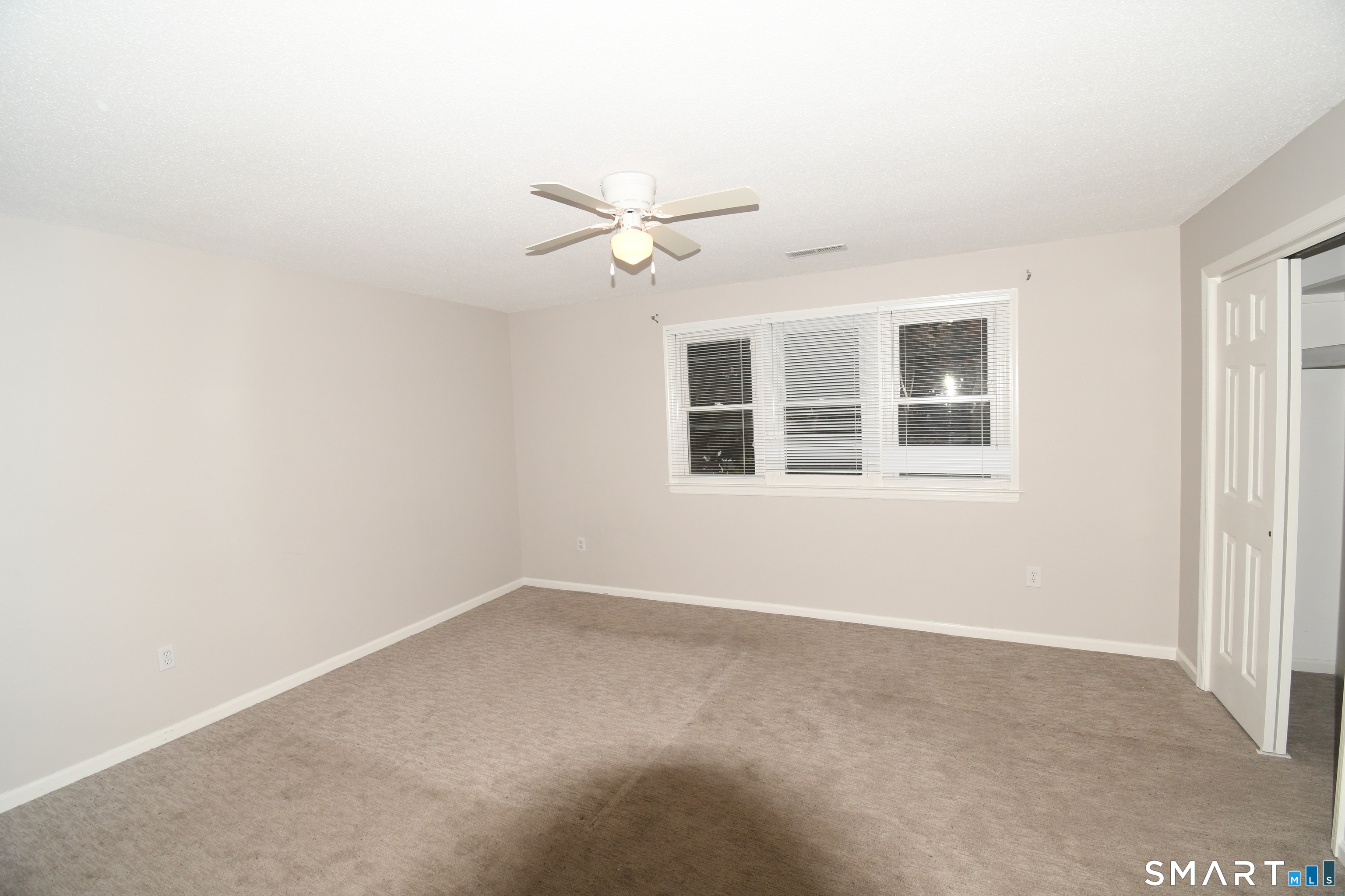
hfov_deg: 100.4
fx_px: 560
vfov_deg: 77.3
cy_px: 448
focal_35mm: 15
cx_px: 672
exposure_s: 1/250
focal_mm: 10
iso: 640
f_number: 9
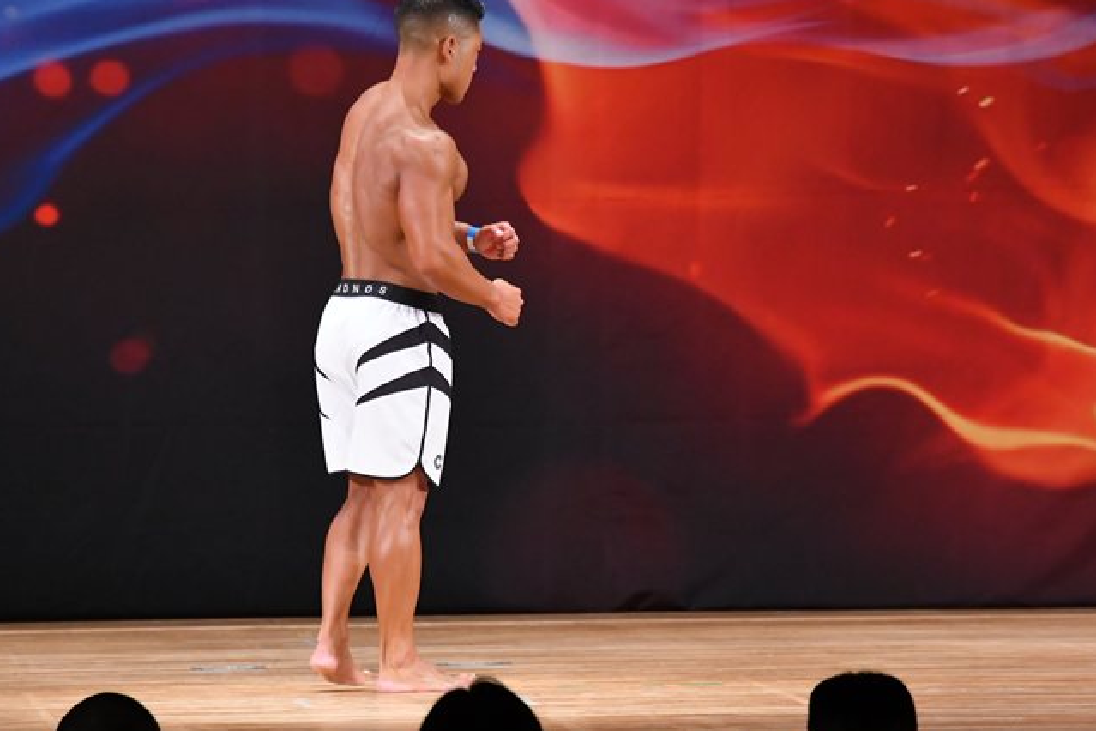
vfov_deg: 4.7
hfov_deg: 7.1
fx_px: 8859
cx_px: 454
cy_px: 347
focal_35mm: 291
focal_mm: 160
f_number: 5.6
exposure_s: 1/400
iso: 3200
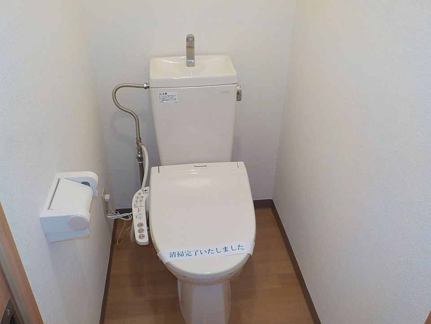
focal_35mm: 30
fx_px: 374
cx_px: 216
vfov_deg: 46.8
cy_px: 162
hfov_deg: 60.0
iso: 280
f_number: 3.3
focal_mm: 4.1
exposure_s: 1/30
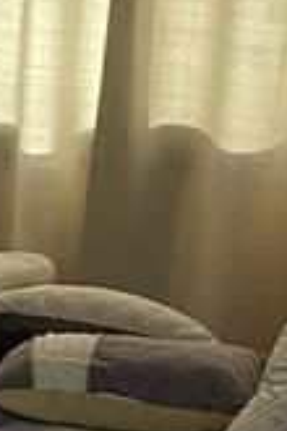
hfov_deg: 7.6
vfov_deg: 11.4
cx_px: -151
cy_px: 515
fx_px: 2116
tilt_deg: -16.7
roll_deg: -0.6
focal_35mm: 177
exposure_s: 1/60
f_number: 1.8
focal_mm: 4.25
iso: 160
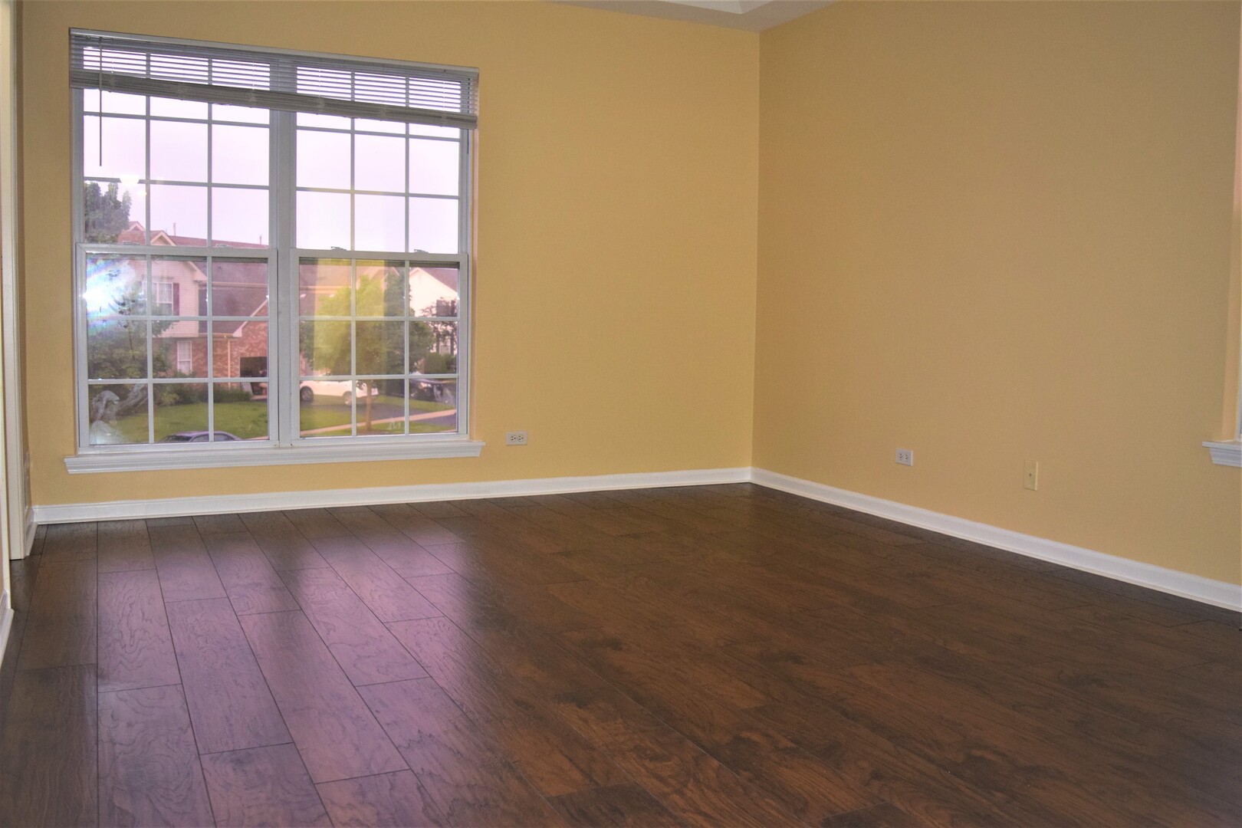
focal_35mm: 33
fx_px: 1138
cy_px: 414
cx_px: 621
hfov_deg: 57.2
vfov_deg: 40.0
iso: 1100
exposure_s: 1/60
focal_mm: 22
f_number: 3.8
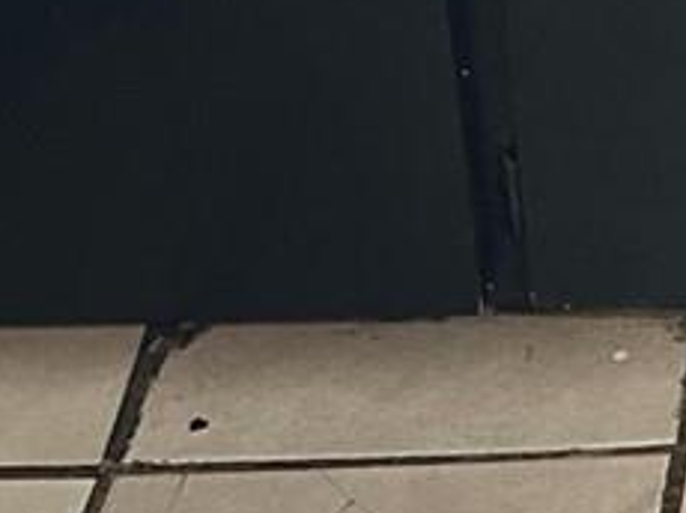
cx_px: 1429
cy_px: -400
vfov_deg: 8.5
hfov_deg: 10.7
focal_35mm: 167
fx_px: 3306
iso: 500
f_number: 1.78
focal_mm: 6.86
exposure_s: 1/60
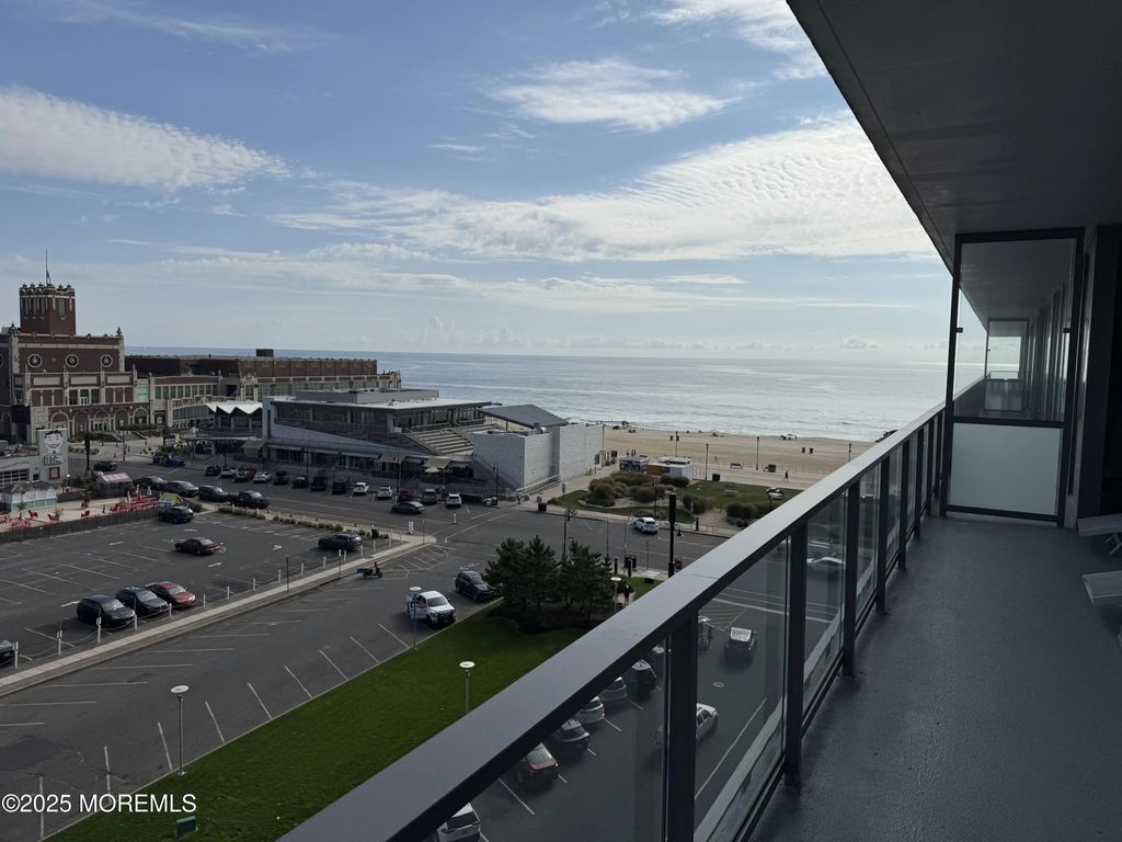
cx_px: 561
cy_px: 421
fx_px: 778
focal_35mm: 24
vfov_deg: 56.8
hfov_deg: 71.6
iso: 64
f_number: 1.78
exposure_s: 1/22727
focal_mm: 6.76
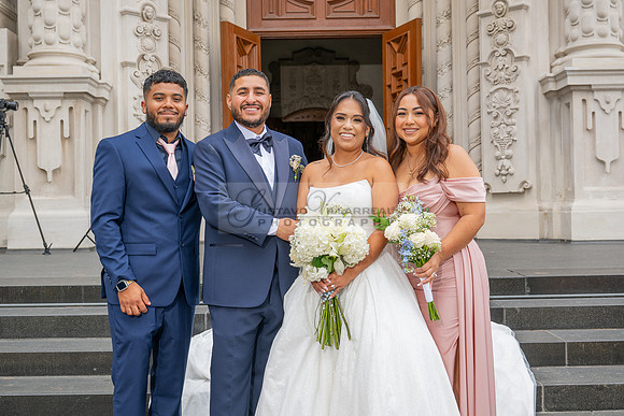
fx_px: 763
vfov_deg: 30.5
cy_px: 208
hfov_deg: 44.5
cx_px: 312
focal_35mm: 44
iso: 200
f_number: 5.6
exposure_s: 1/200
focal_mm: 44
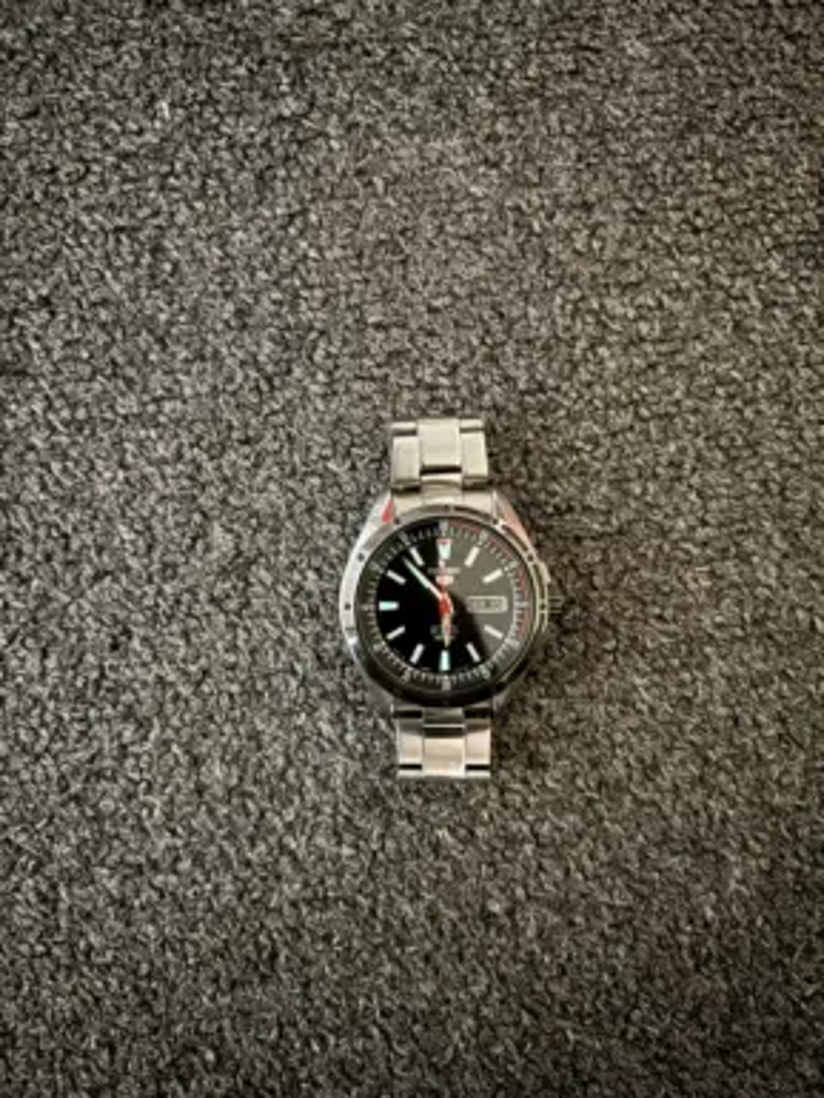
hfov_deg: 51.4
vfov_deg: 65.3
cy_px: 568
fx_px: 856
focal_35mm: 27
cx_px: 422
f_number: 1.6
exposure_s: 1/5
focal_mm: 5.96
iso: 1250
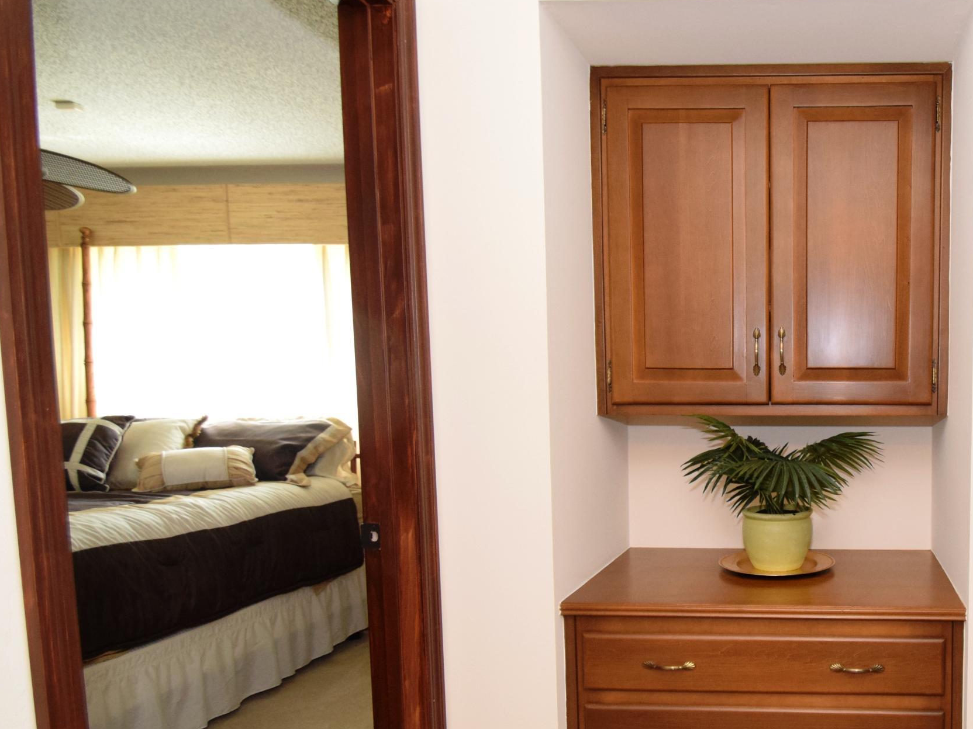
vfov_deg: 52.5
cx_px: 815
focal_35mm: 26
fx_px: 731
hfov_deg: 60.3
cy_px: 455
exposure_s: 1/60
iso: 1600
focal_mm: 10
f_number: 3.5
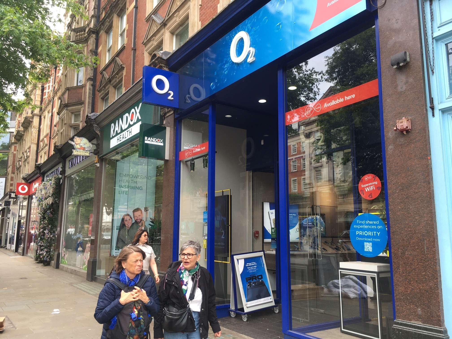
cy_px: 170
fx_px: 379
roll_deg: -0.8
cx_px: 226
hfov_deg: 61.7
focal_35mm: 29
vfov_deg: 48.2
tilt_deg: +9.8
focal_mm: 4.2
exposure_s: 1/120
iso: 25
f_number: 2.2
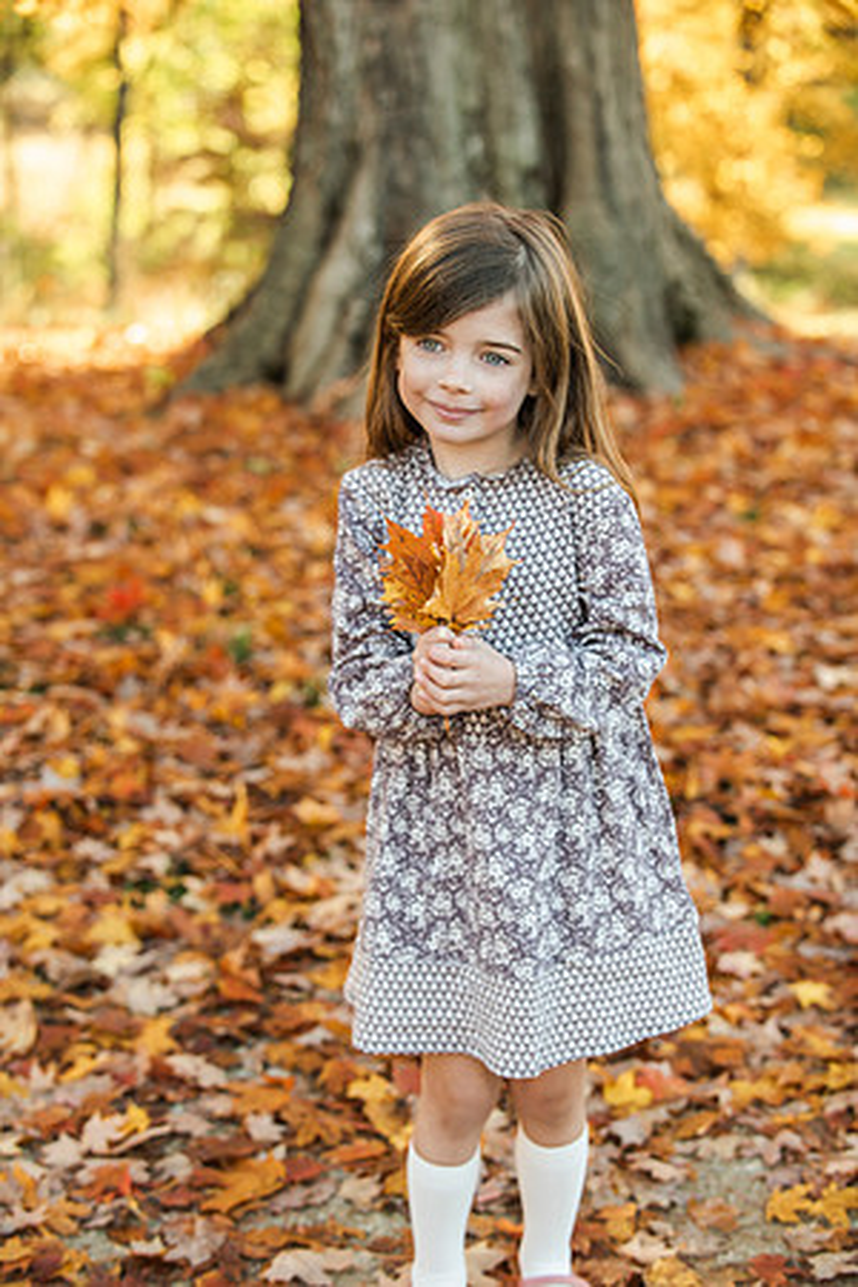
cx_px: 429
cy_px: 644
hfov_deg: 19.5
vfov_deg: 28.8
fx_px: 2502
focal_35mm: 70
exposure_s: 1/250
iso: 500
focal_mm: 70
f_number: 4
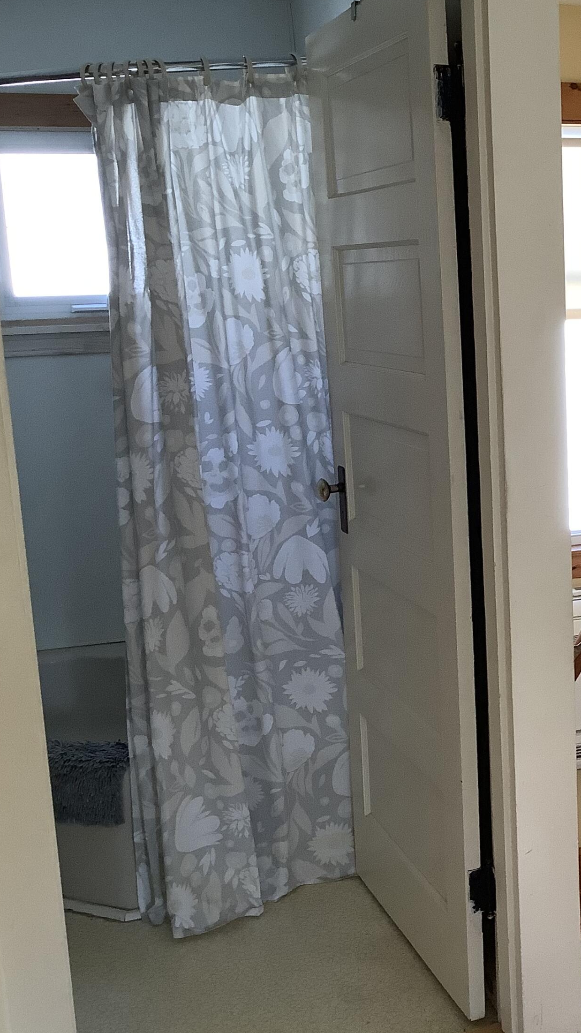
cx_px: 622
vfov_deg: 44.6
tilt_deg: -11.0
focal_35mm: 46
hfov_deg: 24.4
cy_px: 521
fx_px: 1260
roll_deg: +0.7
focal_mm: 3.3
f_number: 2.4
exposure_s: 1/60
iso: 125
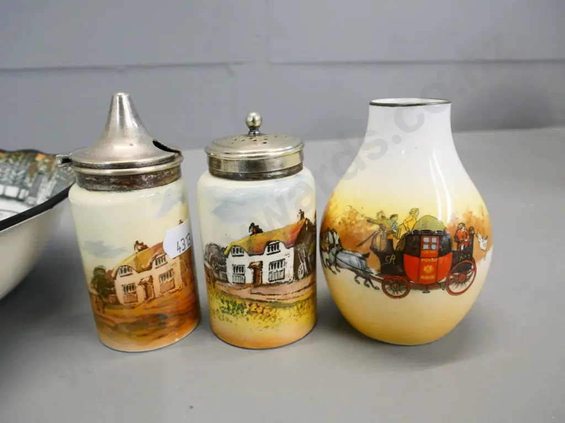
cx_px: 282
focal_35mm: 24
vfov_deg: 56.8
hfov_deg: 71.6
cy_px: 212
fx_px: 392
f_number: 6.3
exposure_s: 1/60
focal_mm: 12
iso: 3200
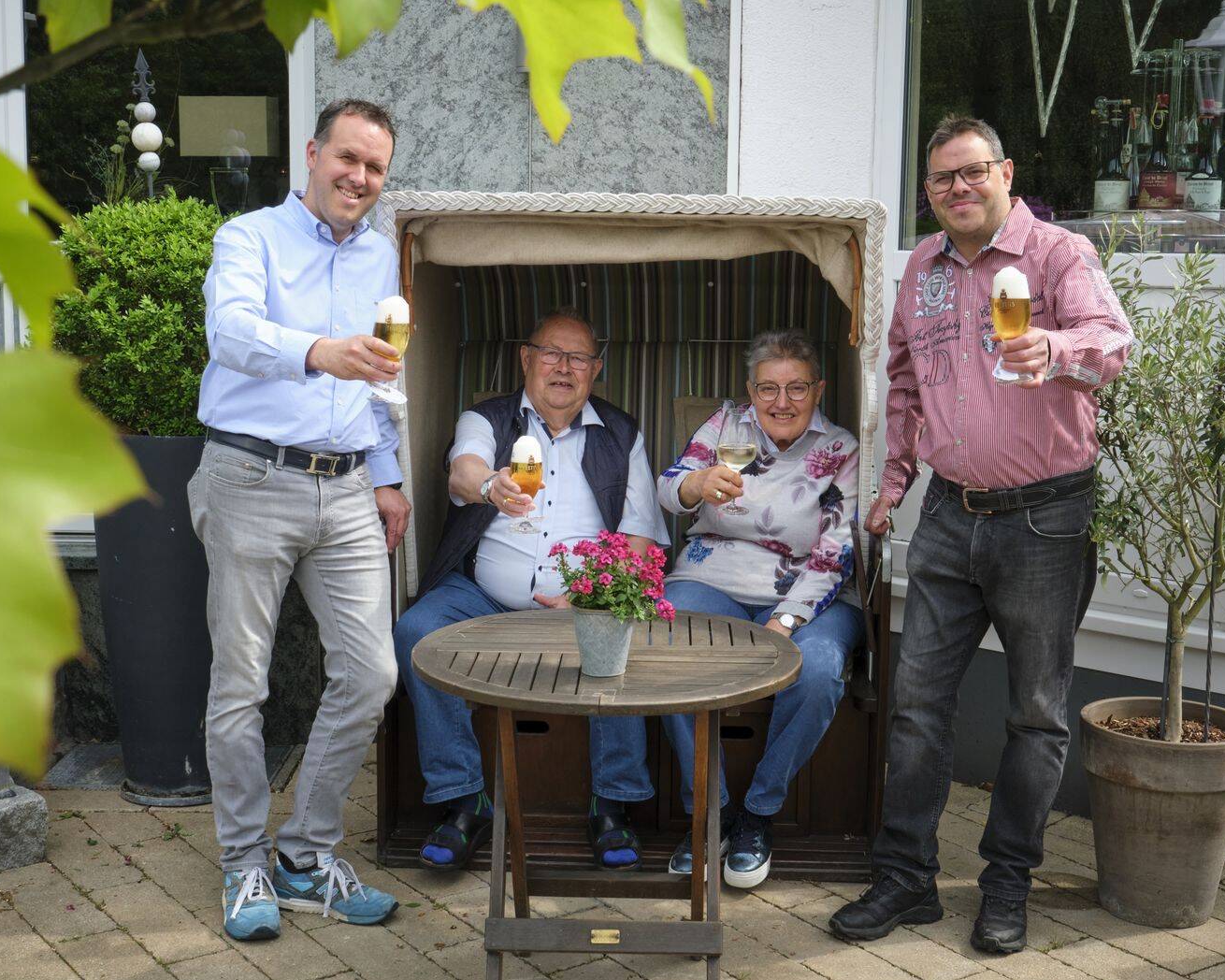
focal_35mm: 47
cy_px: 483
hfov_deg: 39.5
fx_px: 1704
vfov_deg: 32.1
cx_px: 594
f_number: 14
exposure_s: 1/150
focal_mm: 27.5
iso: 500
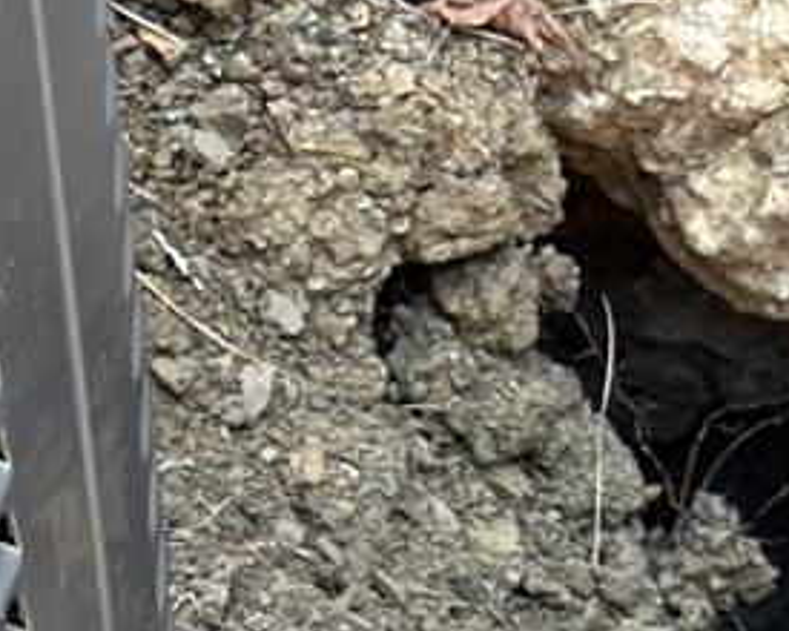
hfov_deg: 6.6
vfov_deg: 5.3
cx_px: 1093
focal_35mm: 291
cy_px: 703
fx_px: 6795
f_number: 1.78
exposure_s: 1/121
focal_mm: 6.76
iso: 125
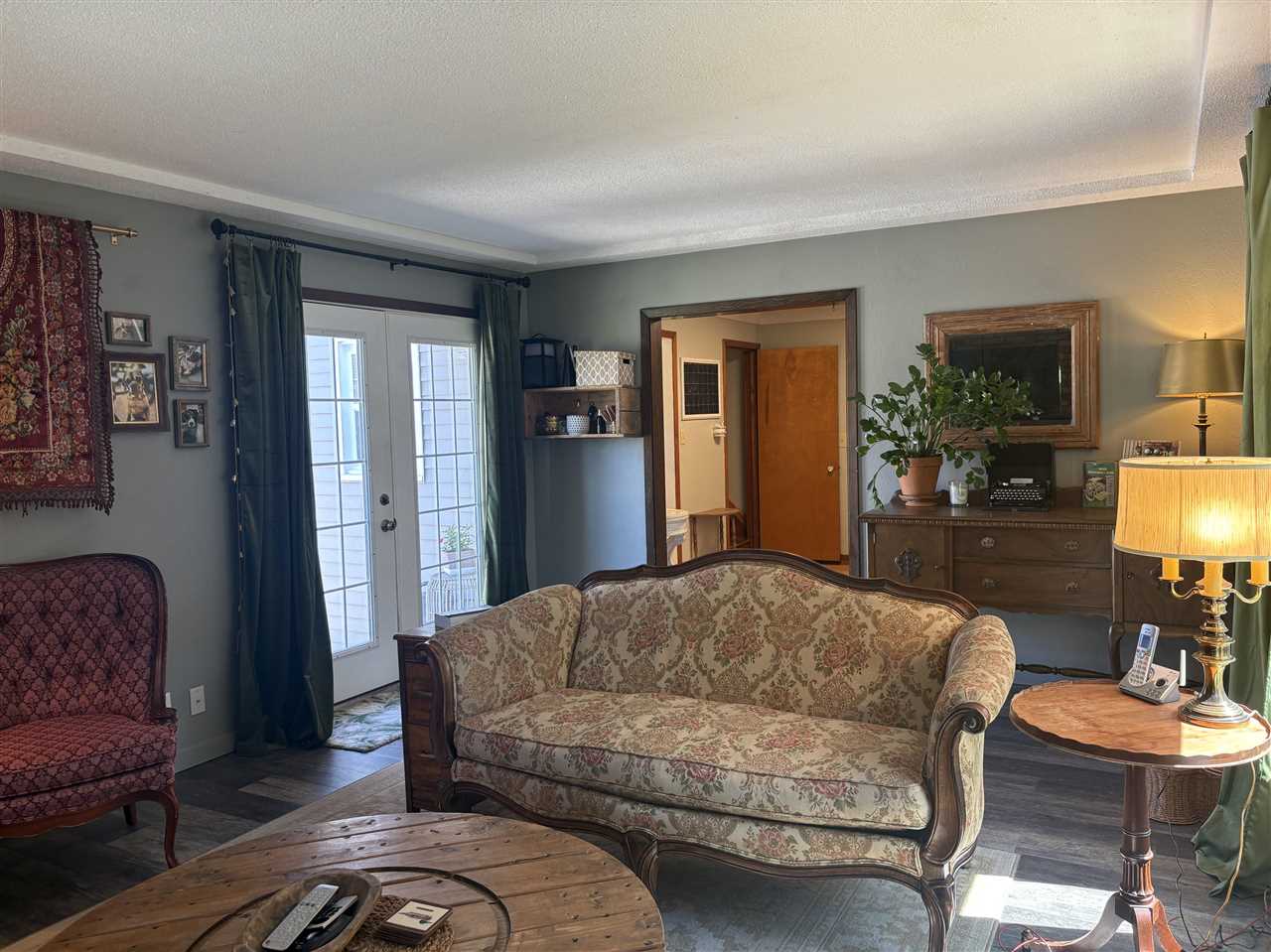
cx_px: 636
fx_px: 954
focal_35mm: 26
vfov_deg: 53.0
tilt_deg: -3.4
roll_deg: +2.1
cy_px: 476
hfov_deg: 67.3
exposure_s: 1/60
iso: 64
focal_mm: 5.96
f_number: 1.6
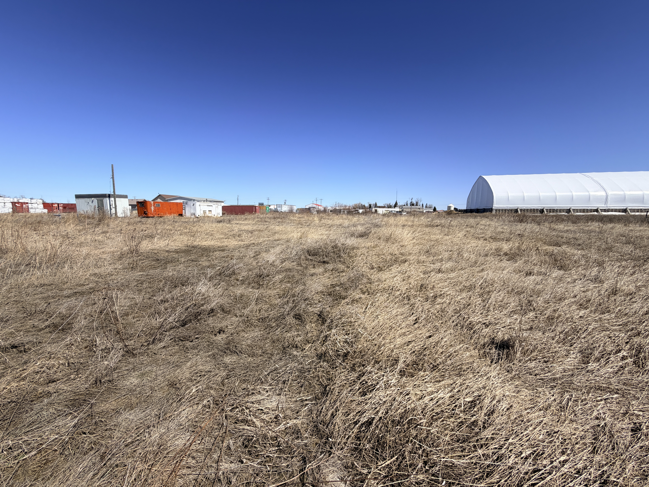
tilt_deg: -6.9
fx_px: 262
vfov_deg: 85.7
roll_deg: +0.4
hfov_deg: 102.1
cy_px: 244
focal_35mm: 14
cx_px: 324
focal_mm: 2.22
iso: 20
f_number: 2.2
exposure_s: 1/1167
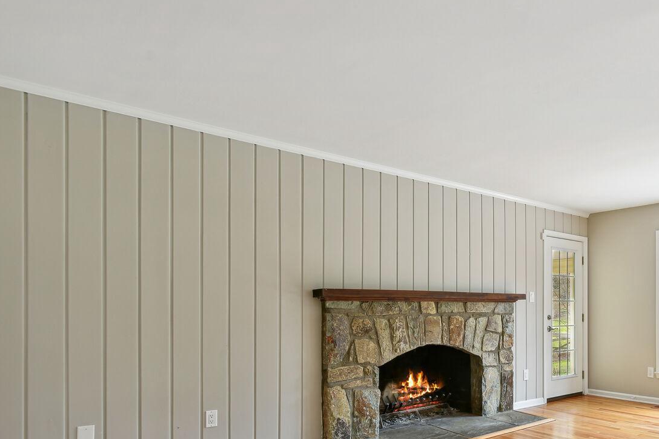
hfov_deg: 62.3
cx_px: 518
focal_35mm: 27
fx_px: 494
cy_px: 314
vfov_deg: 46.6
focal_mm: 17
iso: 200
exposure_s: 1/6
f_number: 8
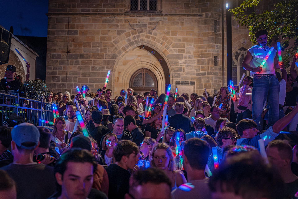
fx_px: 290
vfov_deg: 37.9
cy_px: 100
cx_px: 149
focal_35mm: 35
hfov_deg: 54.4
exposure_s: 1/160
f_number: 2.2
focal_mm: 35
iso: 3200
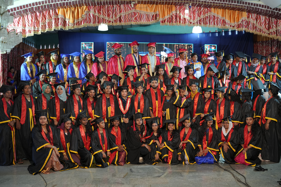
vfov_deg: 37.9
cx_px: 140
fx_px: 273
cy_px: 94
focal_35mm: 35
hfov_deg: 54.4
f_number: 3.2
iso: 2000
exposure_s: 1/160
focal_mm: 35
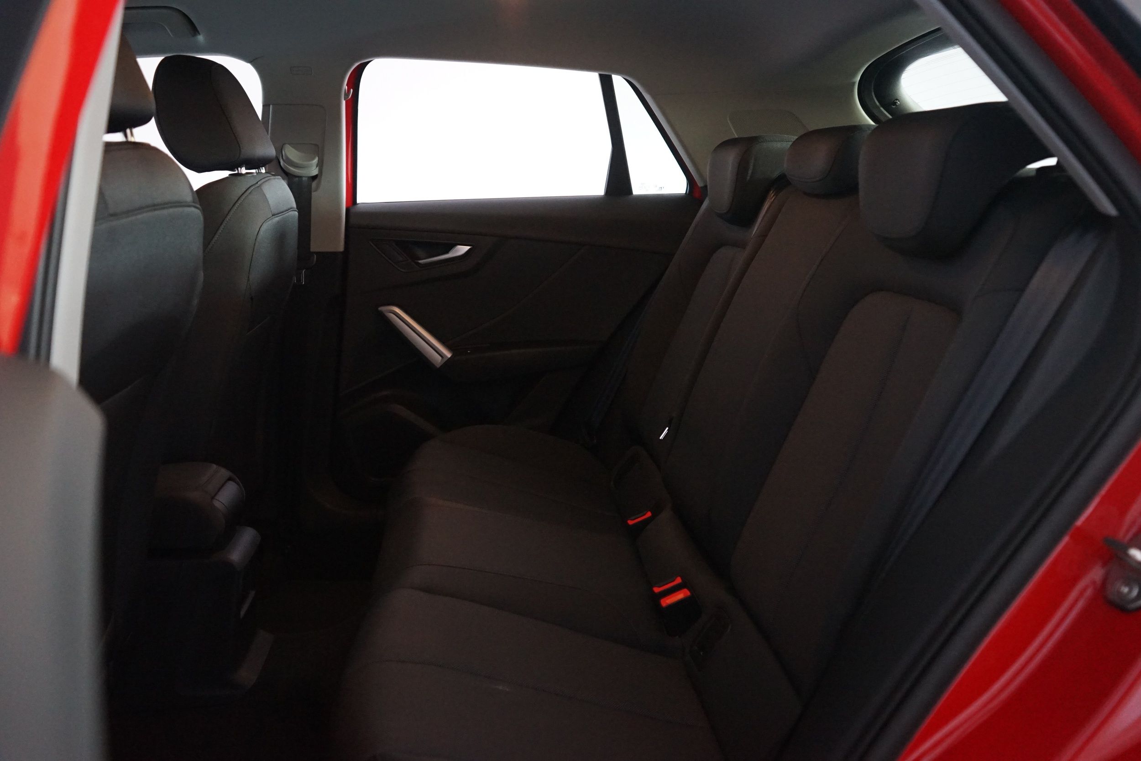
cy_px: 380
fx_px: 887
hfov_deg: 65.5
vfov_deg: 46.4
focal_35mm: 28
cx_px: 570
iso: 5000
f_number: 4.5
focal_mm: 28
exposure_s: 1/20
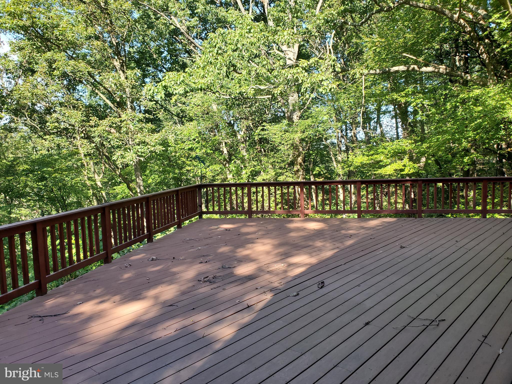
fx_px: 385
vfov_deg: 53.1
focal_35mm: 26
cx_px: 256
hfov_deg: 67.3
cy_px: 192
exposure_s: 1/193
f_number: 2.4
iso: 50
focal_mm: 4.3
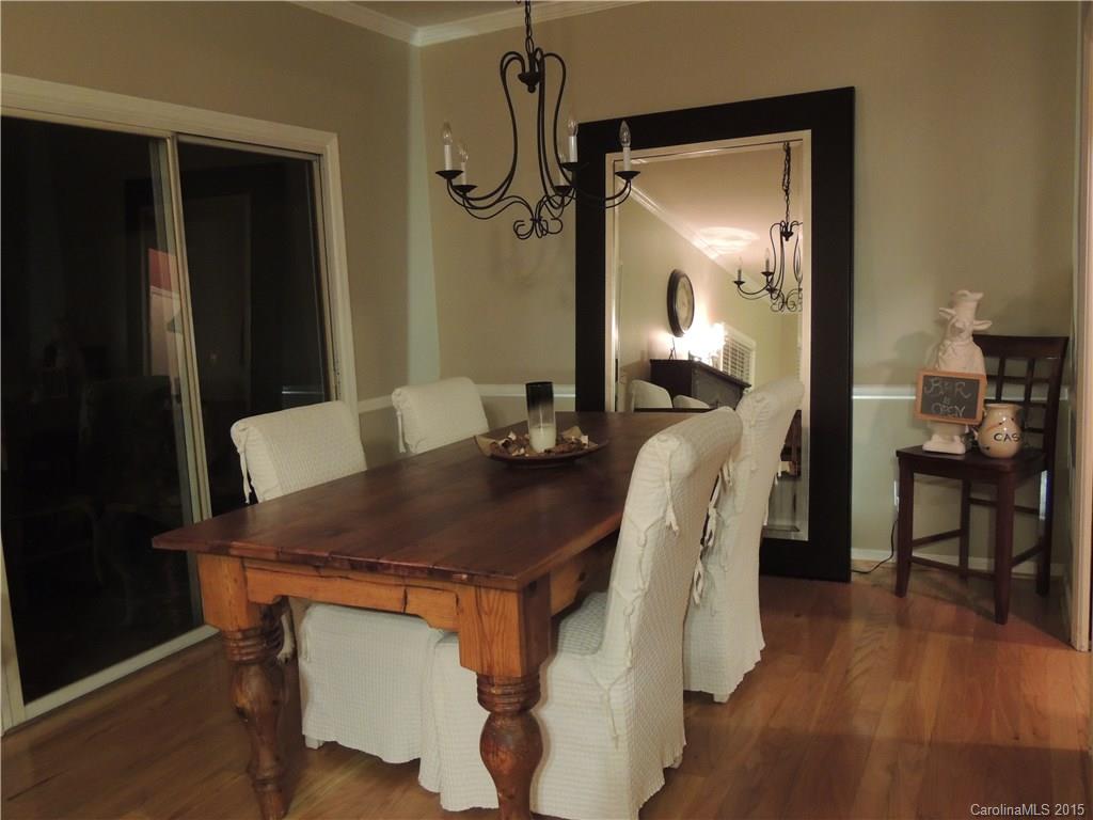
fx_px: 947
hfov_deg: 60.0
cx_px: 546
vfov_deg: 46.8
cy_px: 410
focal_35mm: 30
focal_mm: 5.3
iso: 640
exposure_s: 1/8
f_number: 3.1
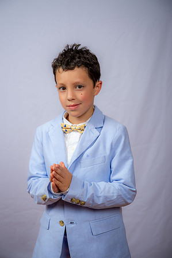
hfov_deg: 19.4
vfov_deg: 28.9
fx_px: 503
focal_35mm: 70
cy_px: 129
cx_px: 86
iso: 250
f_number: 6.3
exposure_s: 1/160
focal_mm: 70
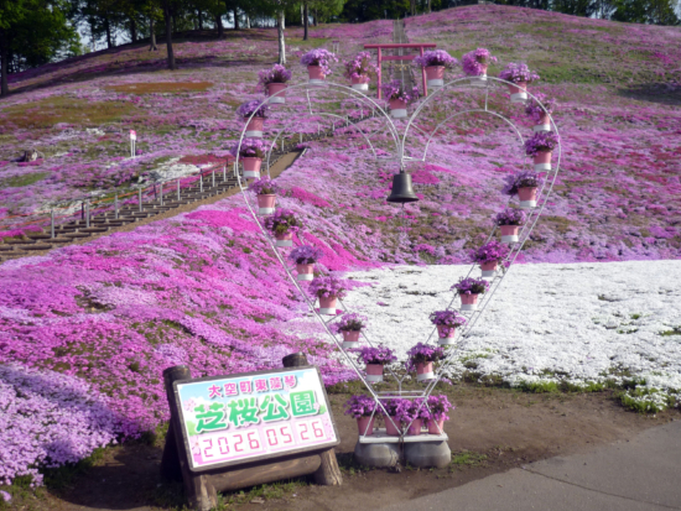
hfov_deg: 51.3
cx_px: 365
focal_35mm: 36
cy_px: 236
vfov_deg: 39.7
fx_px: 709
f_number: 8
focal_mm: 5.5
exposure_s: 1/200
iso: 100
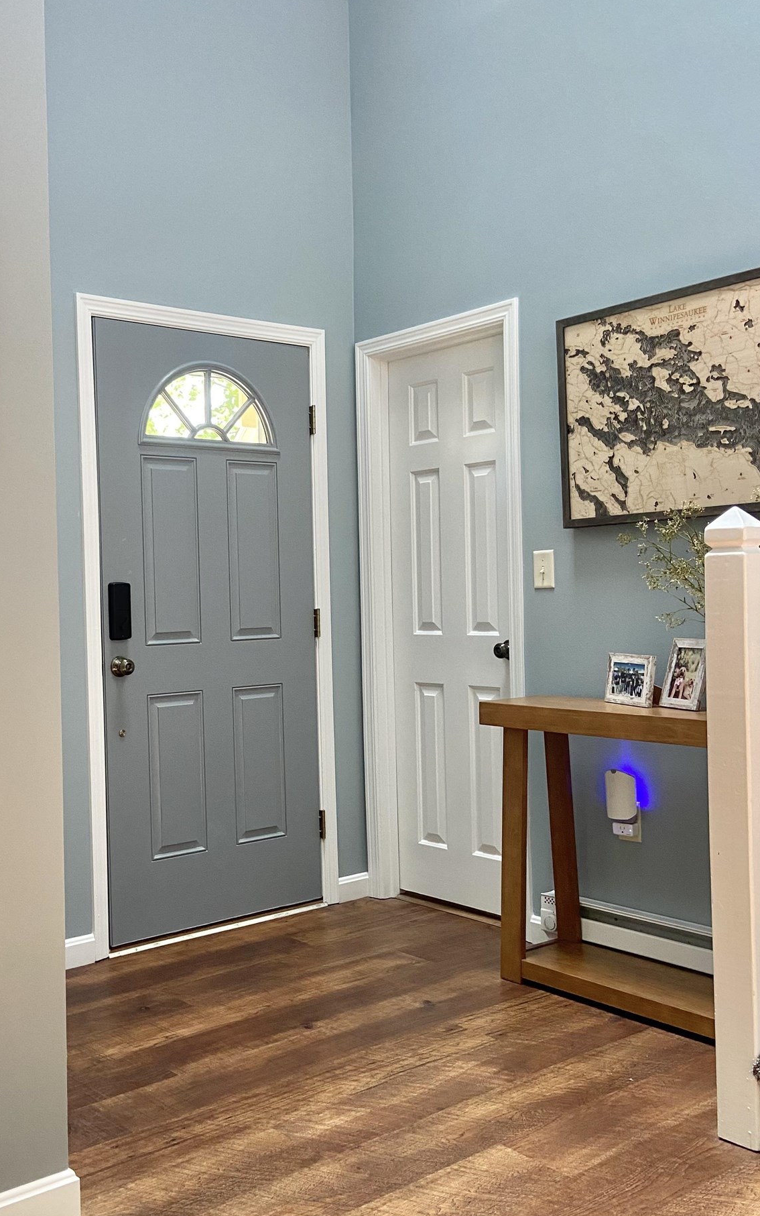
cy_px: 635
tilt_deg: -0.7
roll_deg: +1.2
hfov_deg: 35.7
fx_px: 1160
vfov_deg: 55.3
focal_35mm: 35
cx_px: 223
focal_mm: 4.25
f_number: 1.8
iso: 125
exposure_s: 1/82
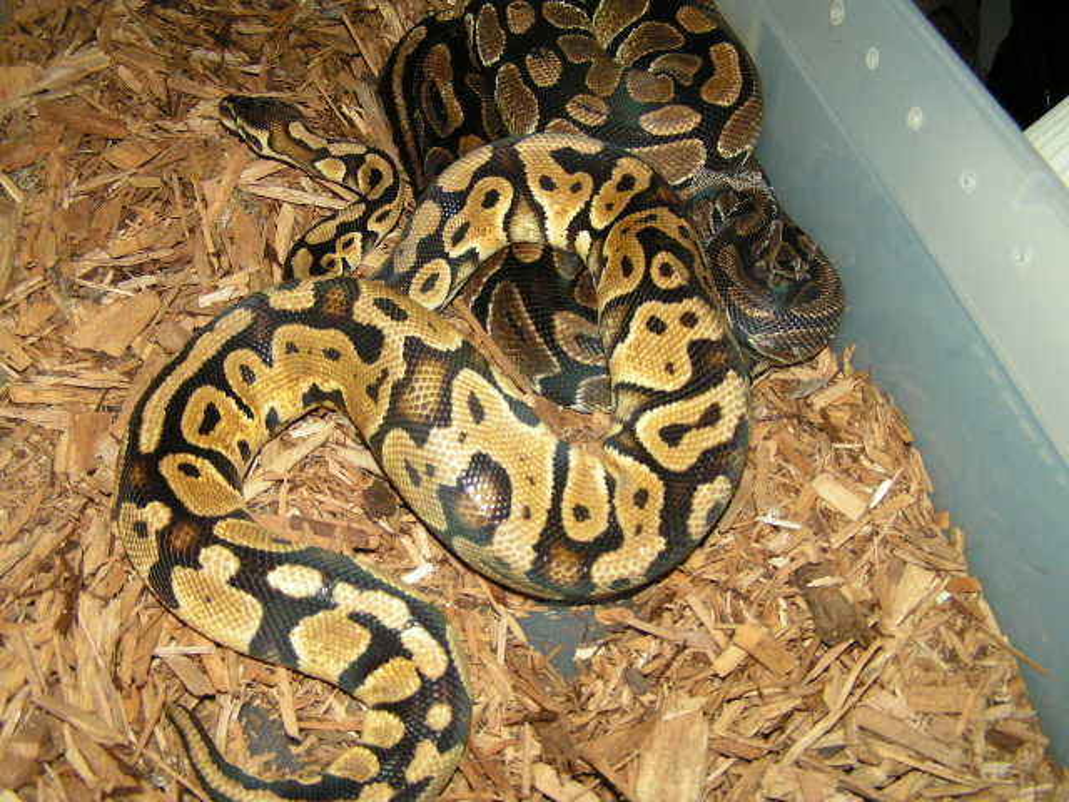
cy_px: 401
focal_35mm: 38
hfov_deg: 49.0
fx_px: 1174
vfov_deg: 37.7
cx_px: 534
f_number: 2.8
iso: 200
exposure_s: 1/40
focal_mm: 6.3
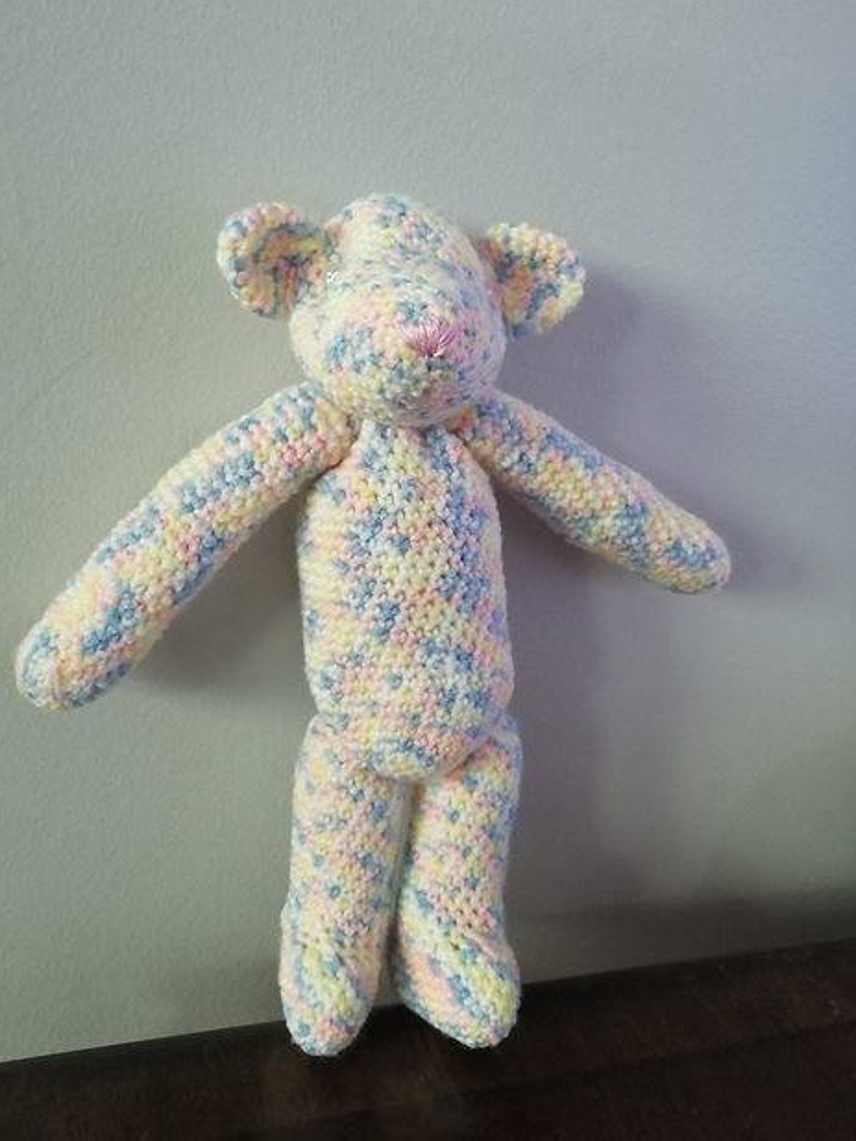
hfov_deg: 49.8
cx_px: 418
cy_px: 551
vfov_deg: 63.4
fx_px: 923
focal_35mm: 28
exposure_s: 1/20
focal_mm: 3.62
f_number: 1.8
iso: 500
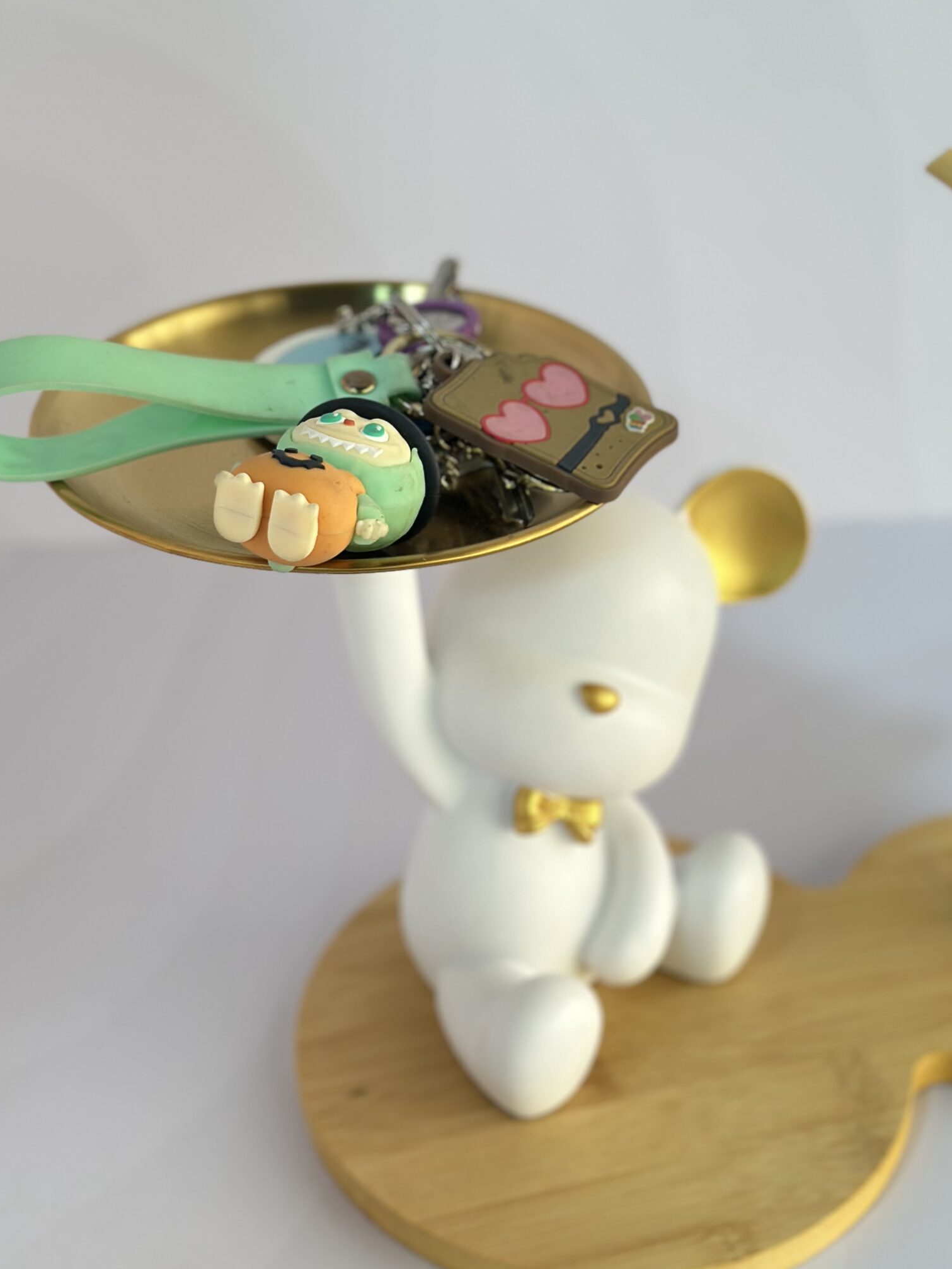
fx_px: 2236
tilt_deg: -35.1
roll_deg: +0.3
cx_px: 510
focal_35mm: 61
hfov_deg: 24.0
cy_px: 689
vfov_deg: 31.7
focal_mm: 6.86
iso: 125
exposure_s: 1/95
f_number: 1.78
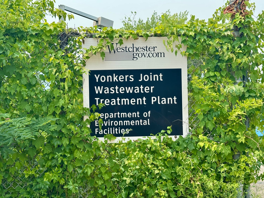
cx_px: 132
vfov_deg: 30.3
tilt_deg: -0.1
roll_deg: -1.2
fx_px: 366
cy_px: 99
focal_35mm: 48
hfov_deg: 39.7
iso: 64
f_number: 1.78
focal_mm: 6.76
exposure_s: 1/1818
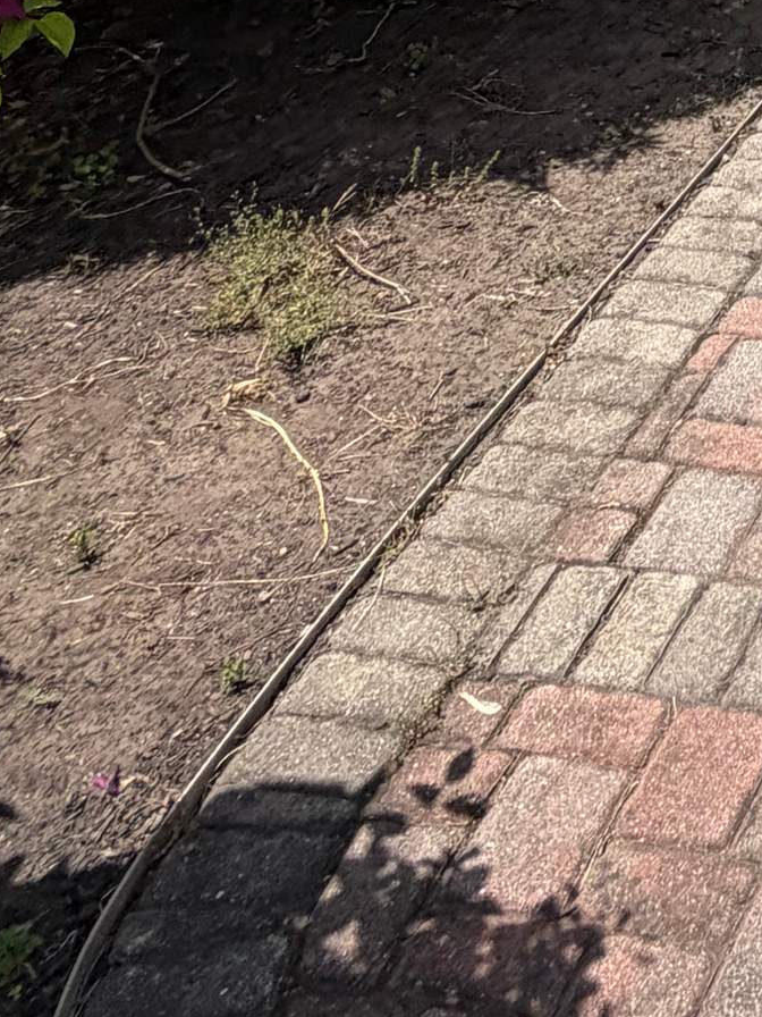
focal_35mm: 63
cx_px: 1362
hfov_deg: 18.4
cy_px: -561
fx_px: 1849
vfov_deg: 23.6
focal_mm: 2.22
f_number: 2.2
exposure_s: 1/770
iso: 32
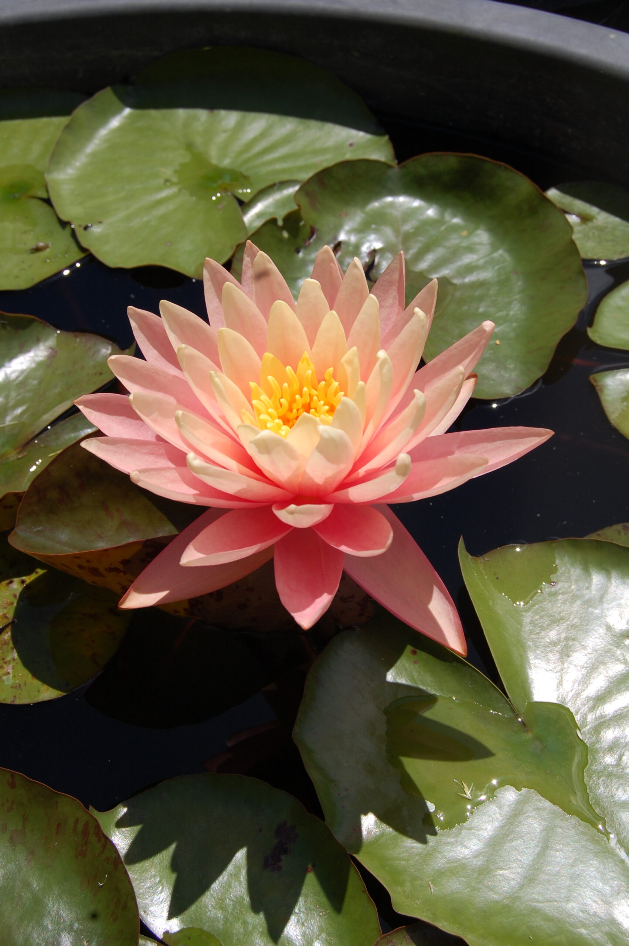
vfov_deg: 38.9
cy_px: 473
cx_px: 314
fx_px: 1339
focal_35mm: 51
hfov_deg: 26.4
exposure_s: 1/500
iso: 200
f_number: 11
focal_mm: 34
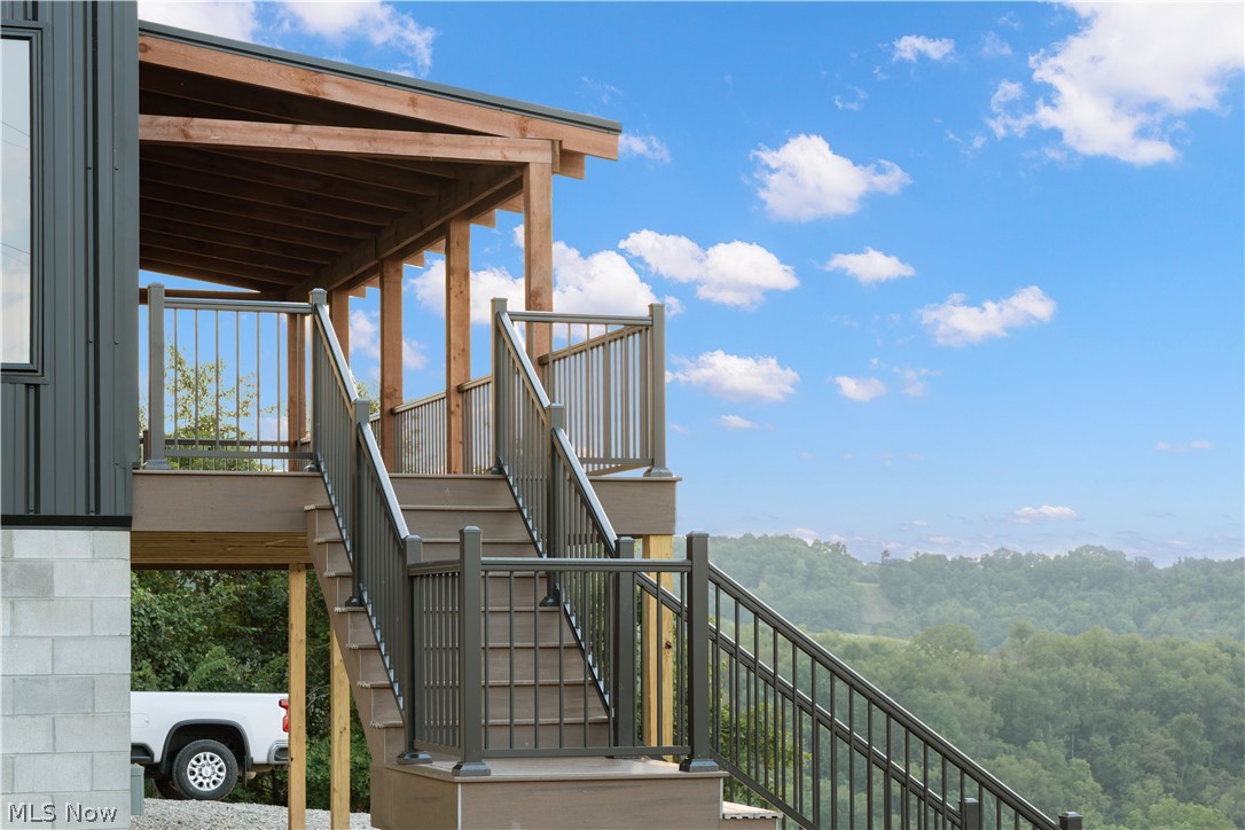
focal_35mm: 70
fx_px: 2421
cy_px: 415
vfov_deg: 19.5
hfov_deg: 28.8
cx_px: 622
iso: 100
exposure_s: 1/4
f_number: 8
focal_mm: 70
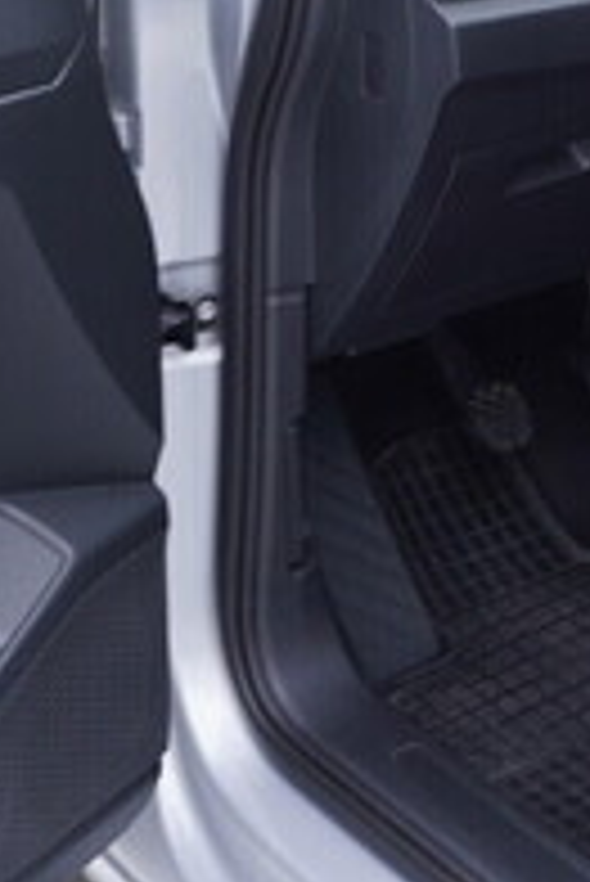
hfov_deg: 13.5
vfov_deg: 19.8
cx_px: 482
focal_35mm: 101
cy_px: 65
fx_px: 2478
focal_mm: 24
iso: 125
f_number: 3.2
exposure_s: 1/40
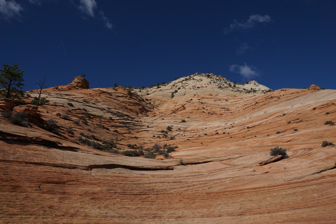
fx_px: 224
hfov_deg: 73.7
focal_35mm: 24
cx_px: 168
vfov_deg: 53.1
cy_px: 112
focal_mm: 16
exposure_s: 1/800
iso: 125
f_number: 8
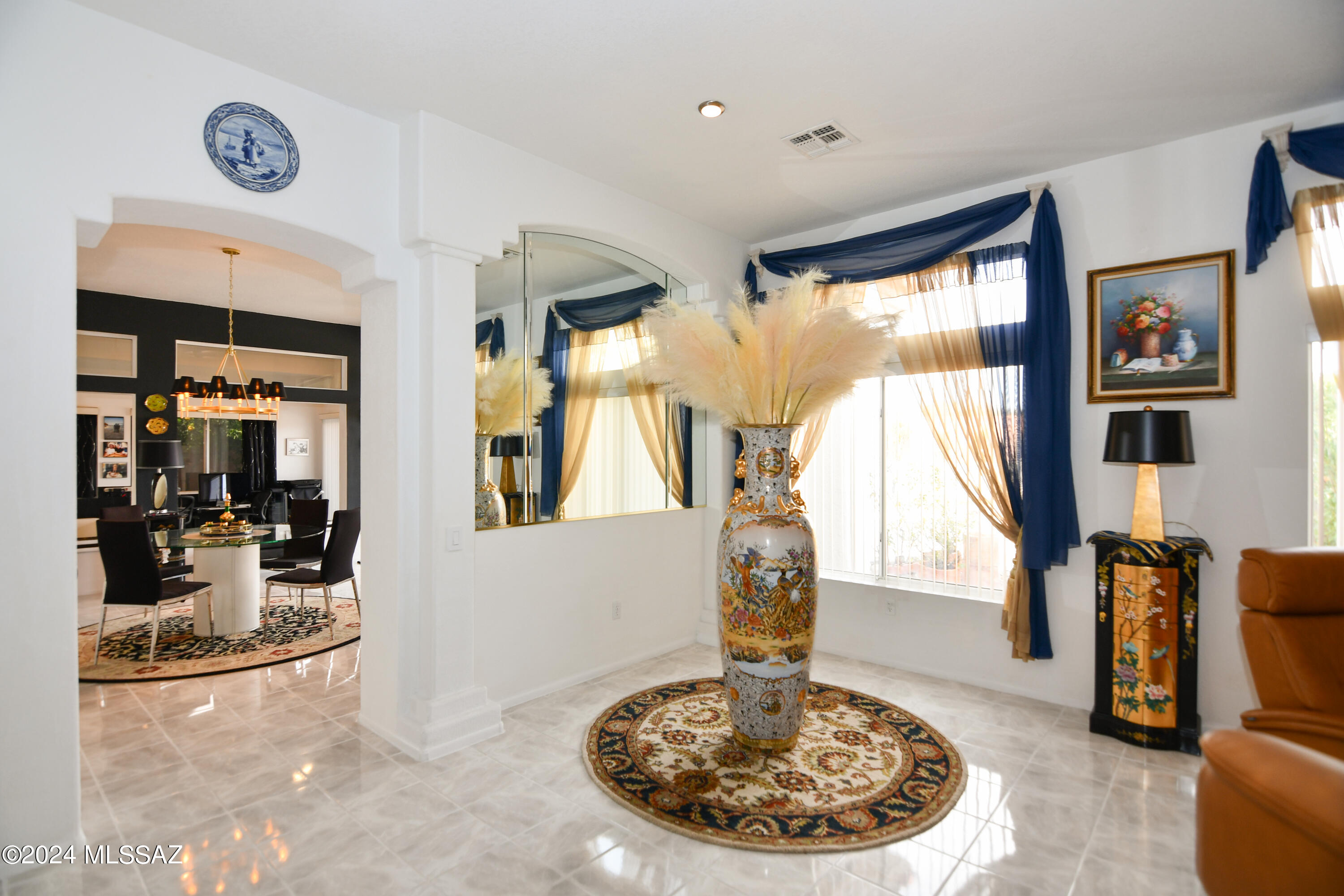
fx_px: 597
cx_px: 672
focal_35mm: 16
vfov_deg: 73.7
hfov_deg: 96.7
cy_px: 448
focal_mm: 11
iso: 200
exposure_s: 1/80
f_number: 4.5
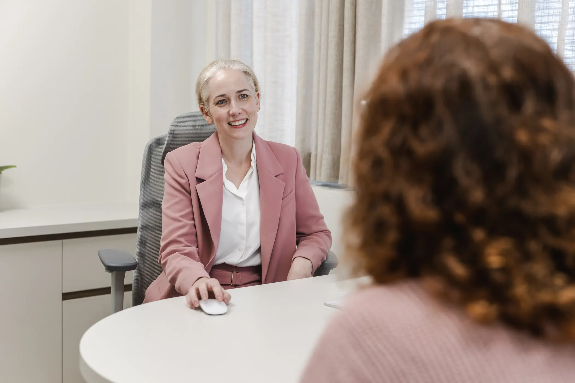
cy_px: 192
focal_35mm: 50
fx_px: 799
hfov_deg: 39.6
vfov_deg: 27.0
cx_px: 288
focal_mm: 50
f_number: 3.2
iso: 1250
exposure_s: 1/500
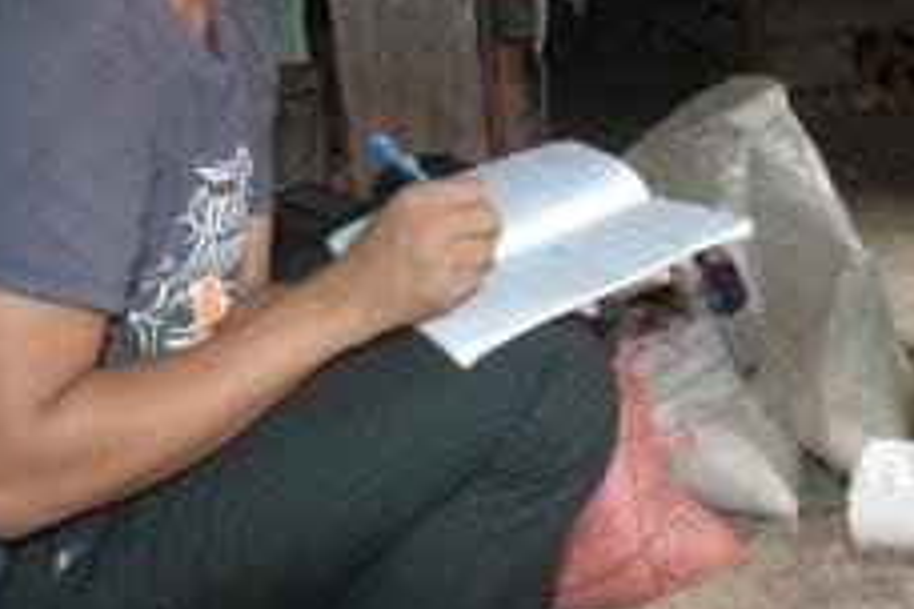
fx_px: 1346
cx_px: 669
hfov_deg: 36.8
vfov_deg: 25.2
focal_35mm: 53
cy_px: 136
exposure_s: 1/60
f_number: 5
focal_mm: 18
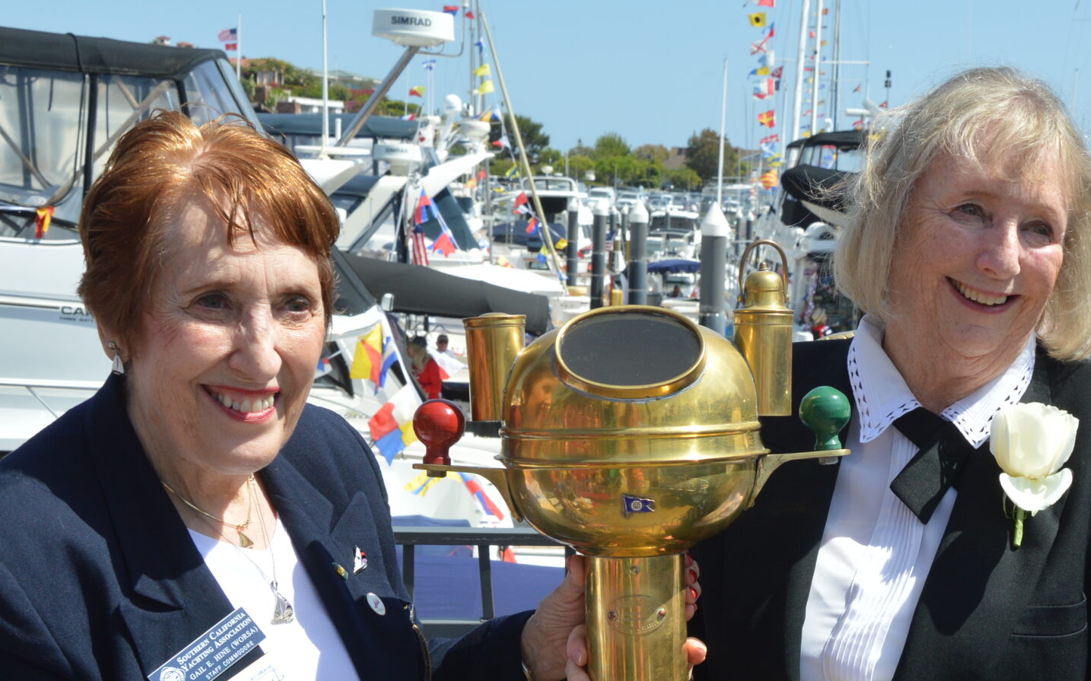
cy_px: 578
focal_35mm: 65
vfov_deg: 19.7
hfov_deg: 31.2
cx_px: 752
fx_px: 1932
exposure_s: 1/400
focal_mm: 24
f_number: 10
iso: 200
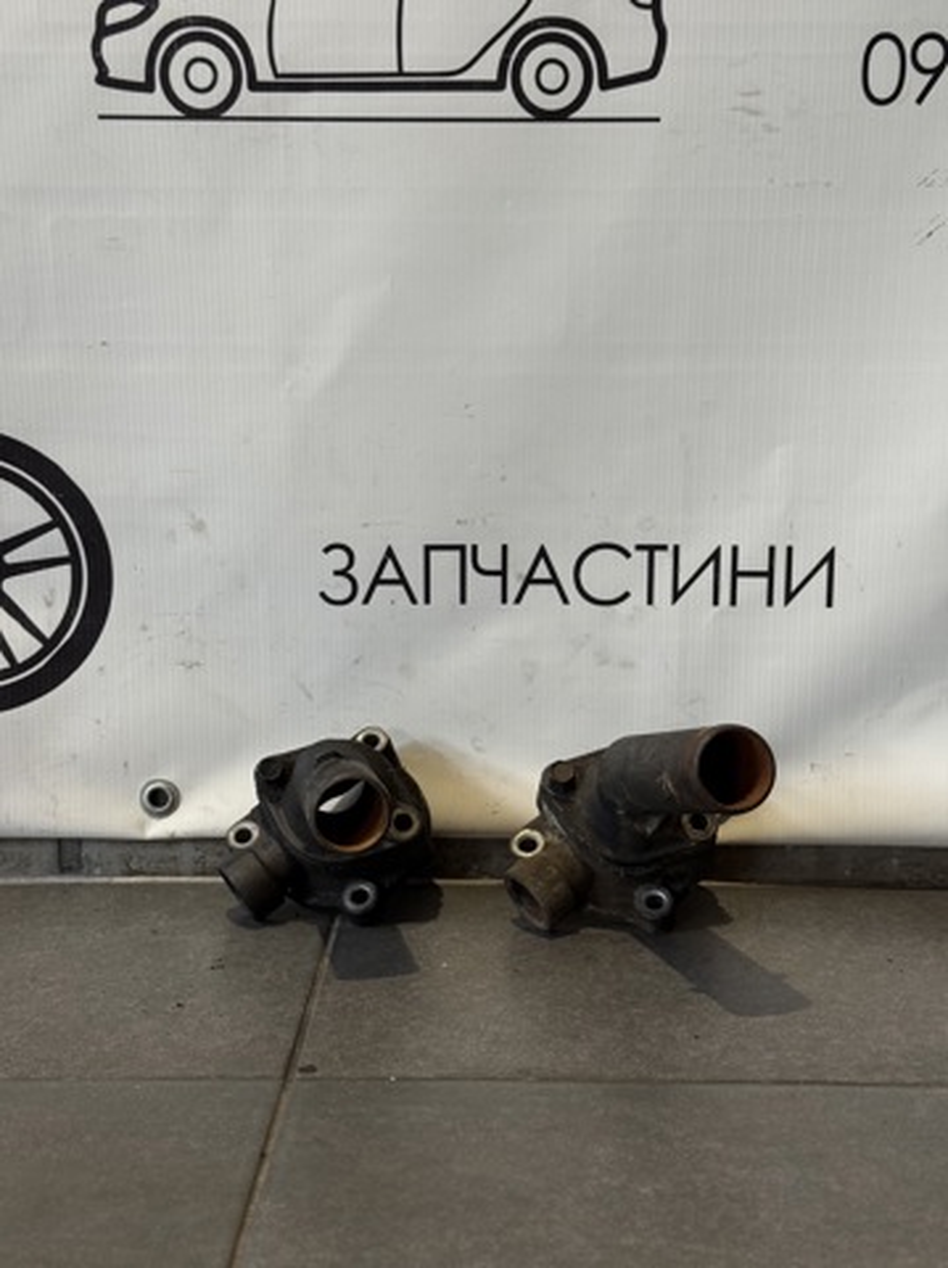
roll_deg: +0.0
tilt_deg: -11.0
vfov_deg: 39.7
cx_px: 474
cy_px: 634
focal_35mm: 48
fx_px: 1756
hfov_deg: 30.2
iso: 50
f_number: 1.78
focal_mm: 6.76
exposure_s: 1/50
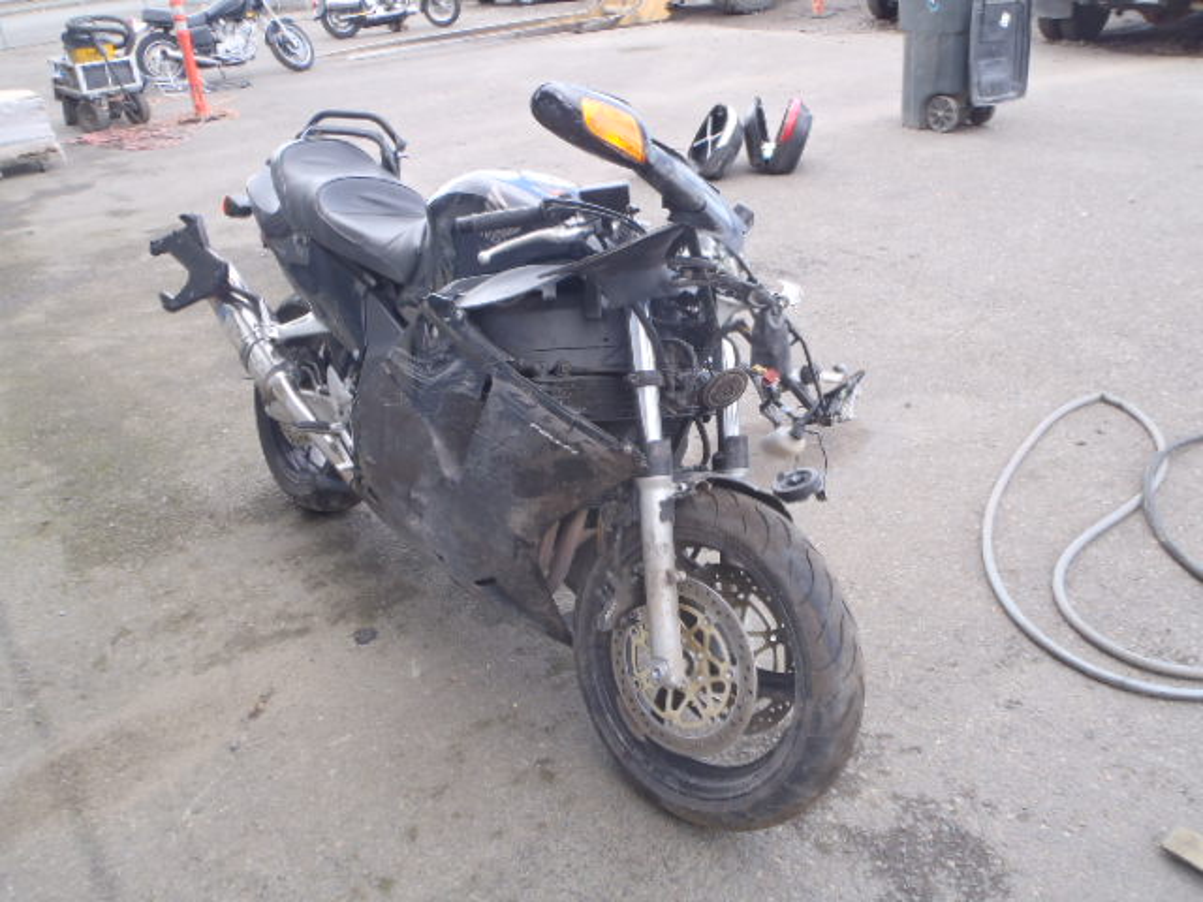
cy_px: 451
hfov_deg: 63.4
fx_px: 973
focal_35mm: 28
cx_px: 602
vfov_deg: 49.7
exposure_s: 1/60
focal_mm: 5
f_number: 3.5
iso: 80
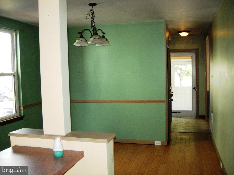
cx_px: 117
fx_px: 243
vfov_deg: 39.7
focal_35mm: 36
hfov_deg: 51.4
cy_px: 88
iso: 200
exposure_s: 1/181
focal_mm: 7.5
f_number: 2.7
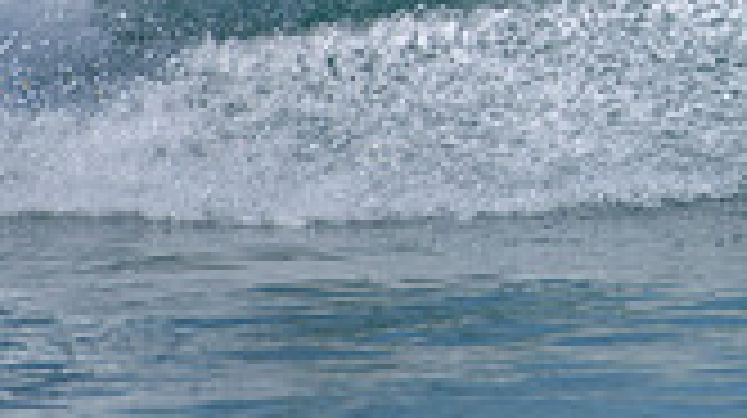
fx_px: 36312
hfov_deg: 1.2
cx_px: 1084
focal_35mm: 1835
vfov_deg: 0.7
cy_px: -213
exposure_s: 1/2000
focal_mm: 500
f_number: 5.6
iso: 125
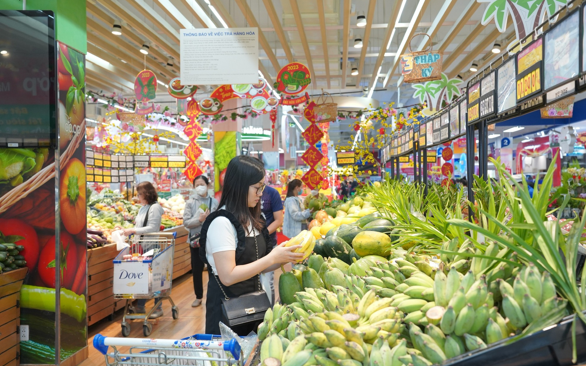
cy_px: 186
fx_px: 575
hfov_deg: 54.0
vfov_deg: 35.3
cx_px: 295
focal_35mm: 36
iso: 2000
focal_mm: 35
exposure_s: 1/125
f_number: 4
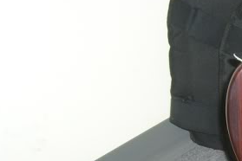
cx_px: 313
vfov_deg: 9.5
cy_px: 235
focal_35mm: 140
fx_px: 941
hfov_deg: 14.1
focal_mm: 7.6
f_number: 3
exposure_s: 1/60
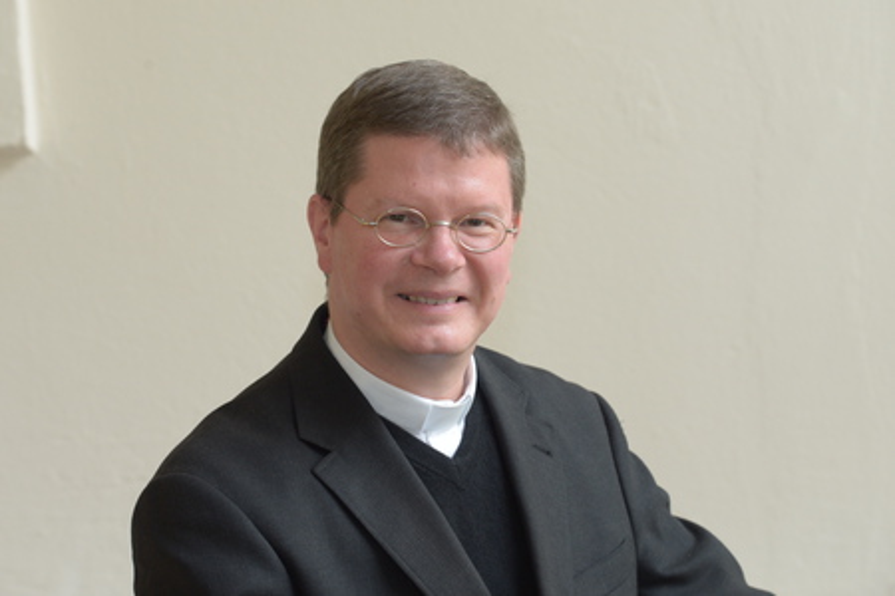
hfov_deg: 20.0
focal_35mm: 102
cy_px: 298
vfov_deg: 13.4
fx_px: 2536
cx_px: 448
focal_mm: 102
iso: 1250
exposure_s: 1/160
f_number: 5.6
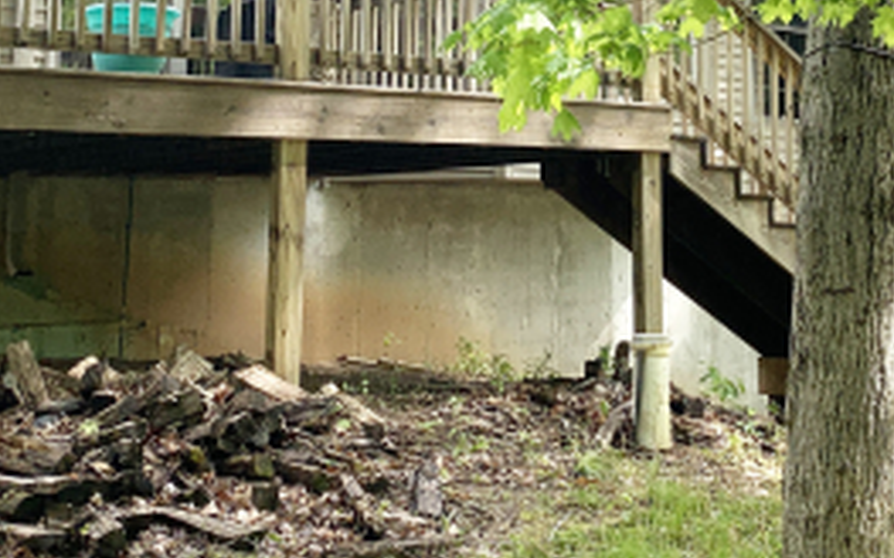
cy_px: -48
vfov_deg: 17.9
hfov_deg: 29.3
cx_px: 559
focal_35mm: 70
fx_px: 1704
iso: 25
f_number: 1.8
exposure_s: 1/919
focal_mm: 4.25
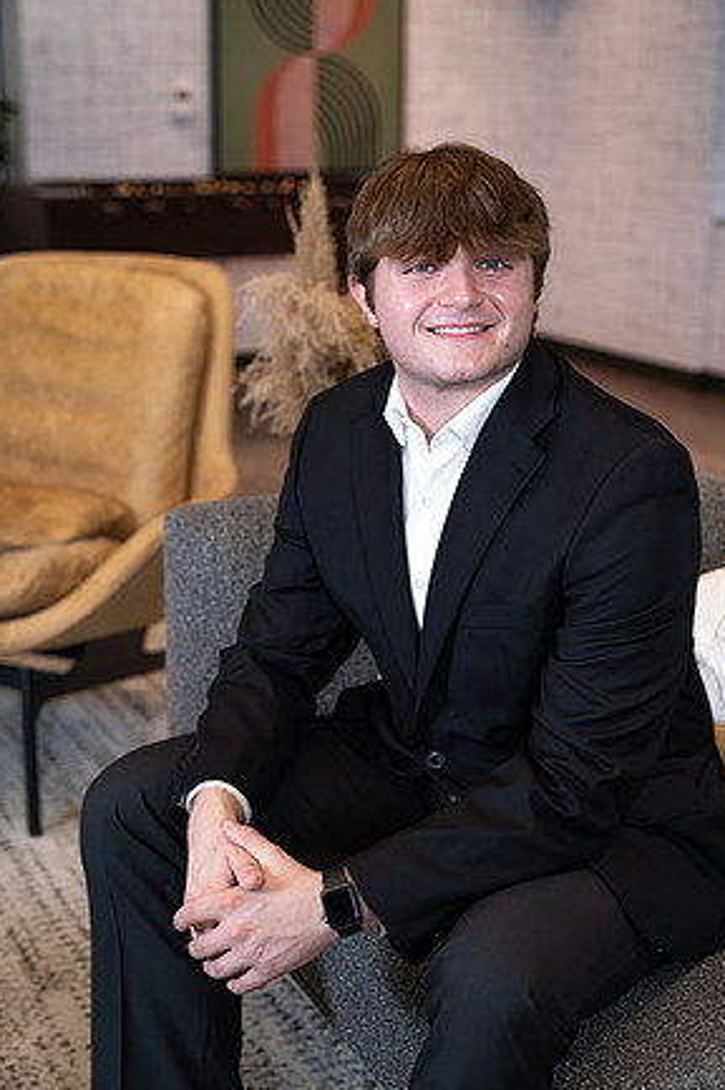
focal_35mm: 52
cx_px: 365
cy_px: 534
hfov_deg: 26.0
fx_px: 1573
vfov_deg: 38.2
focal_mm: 50
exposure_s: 1/125
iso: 100
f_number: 3.2
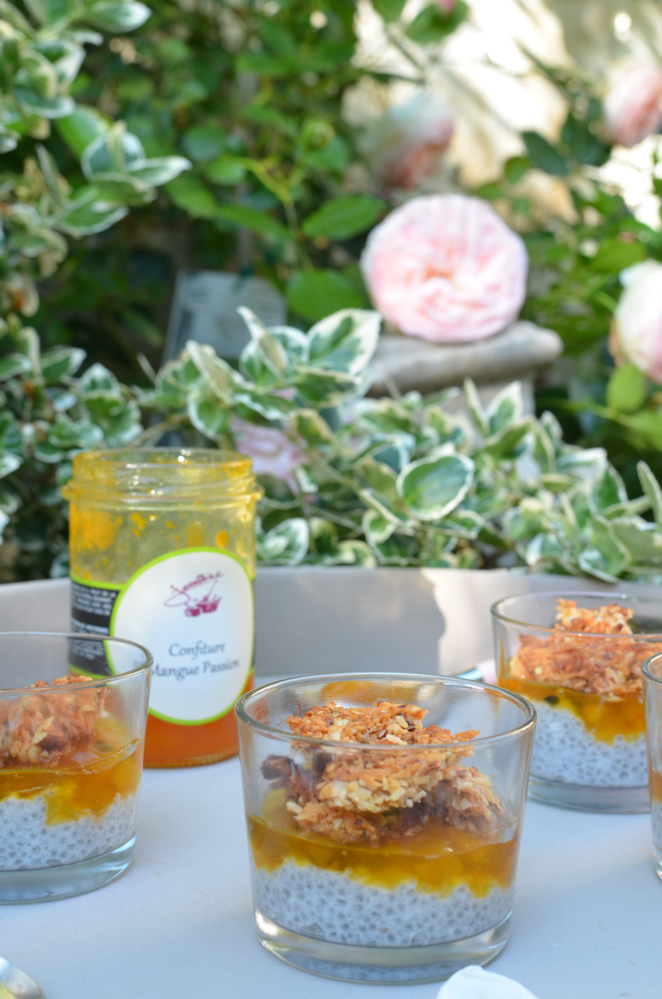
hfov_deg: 25.6
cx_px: 331
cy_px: 500
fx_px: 1454
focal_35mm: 52
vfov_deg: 37.9
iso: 400
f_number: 7.1
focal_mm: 35
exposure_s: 1/60
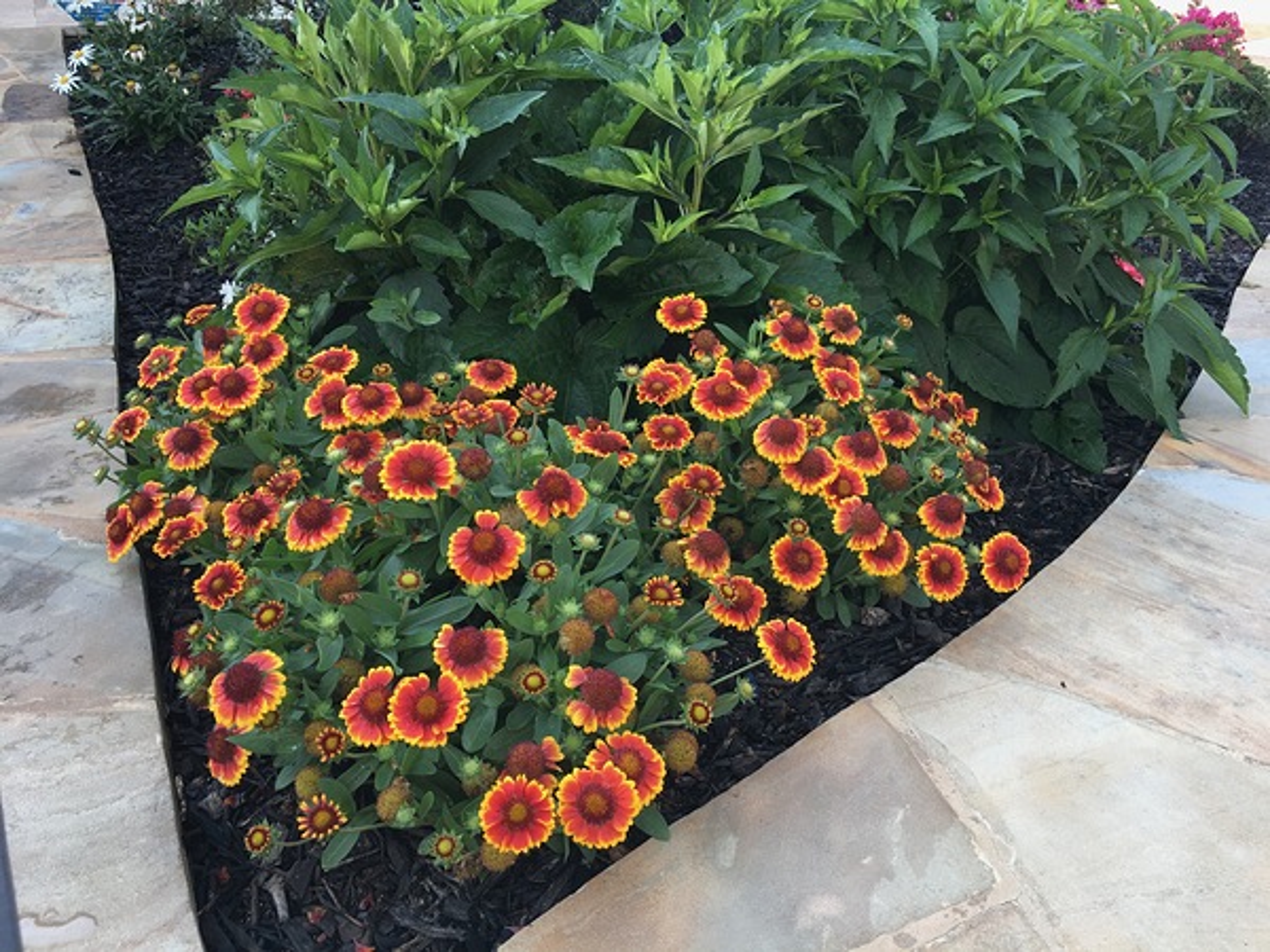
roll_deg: -1.1
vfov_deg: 48.2
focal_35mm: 29
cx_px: 635
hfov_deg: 61.7
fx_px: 1064
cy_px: 476
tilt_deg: -25.8
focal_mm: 4.15
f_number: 2.2
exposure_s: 1/195
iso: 25
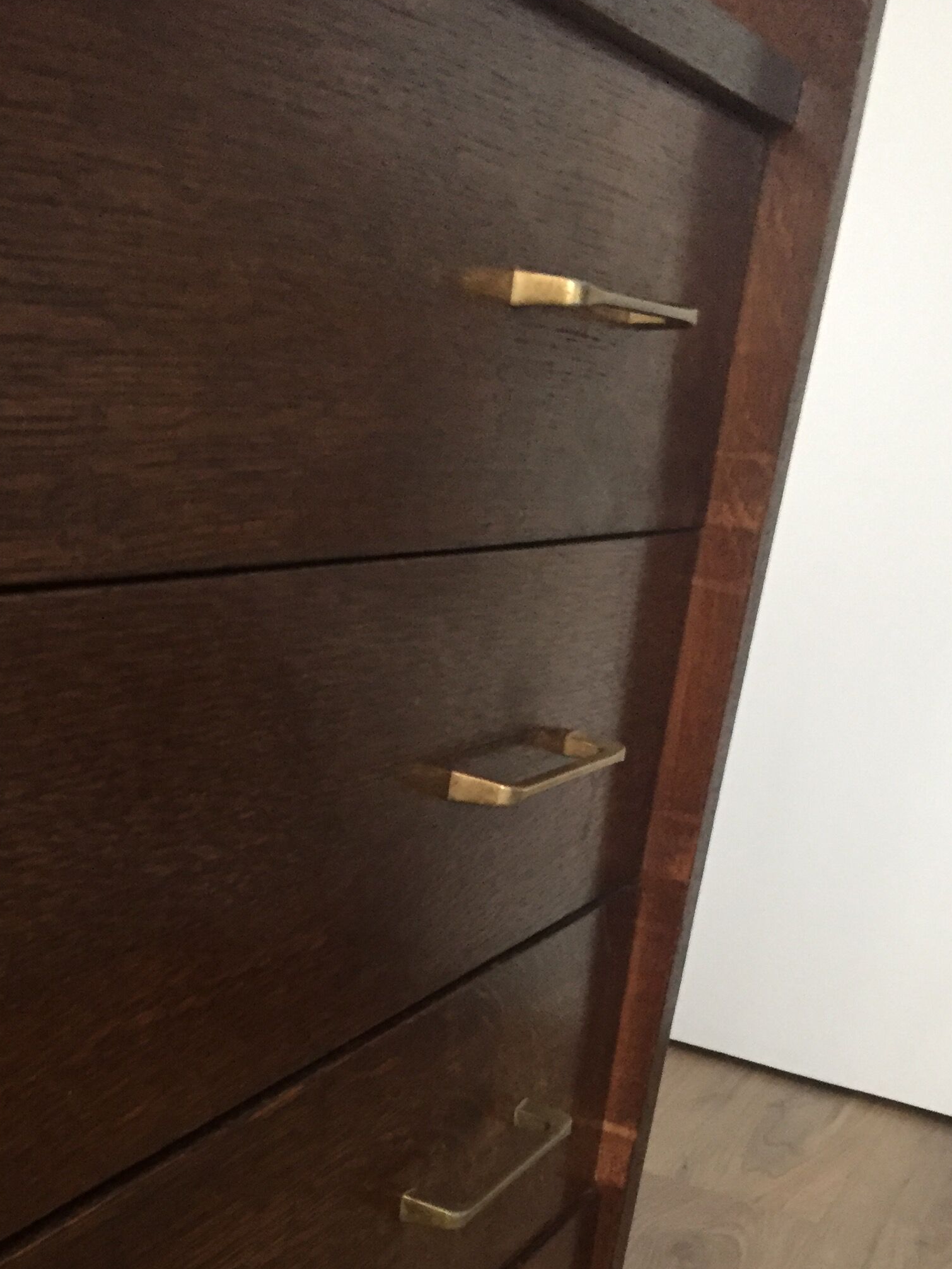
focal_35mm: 47
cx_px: 339
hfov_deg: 30.7
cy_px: 969
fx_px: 1724
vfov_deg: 39.2
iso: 250
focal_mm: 4.15
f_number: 2.2
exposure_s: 1/17
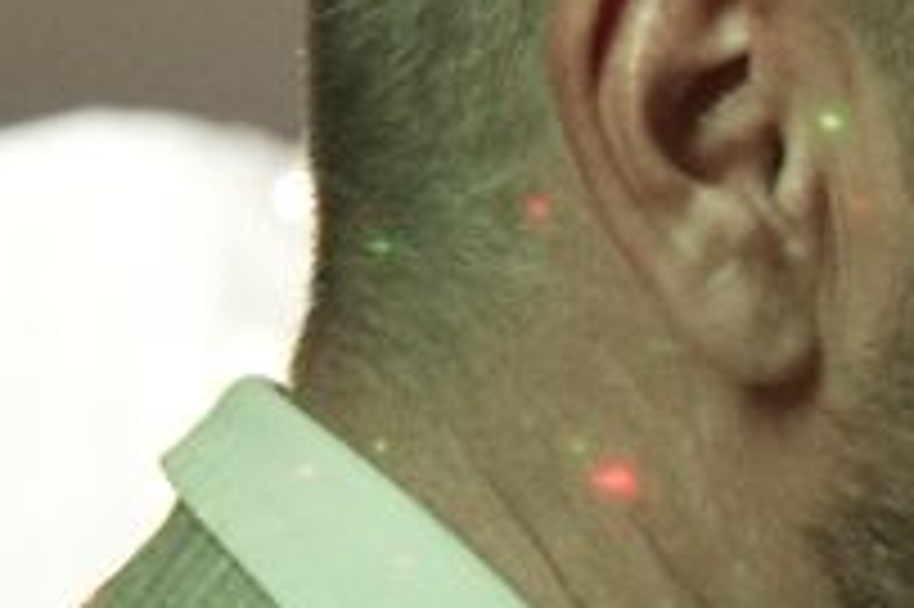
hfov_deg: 6.4
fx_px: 7686
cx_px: 2292
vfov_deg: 4.5
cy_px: 962
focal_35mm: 303
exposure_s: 1/125
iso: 3200
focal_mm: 48
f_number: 4
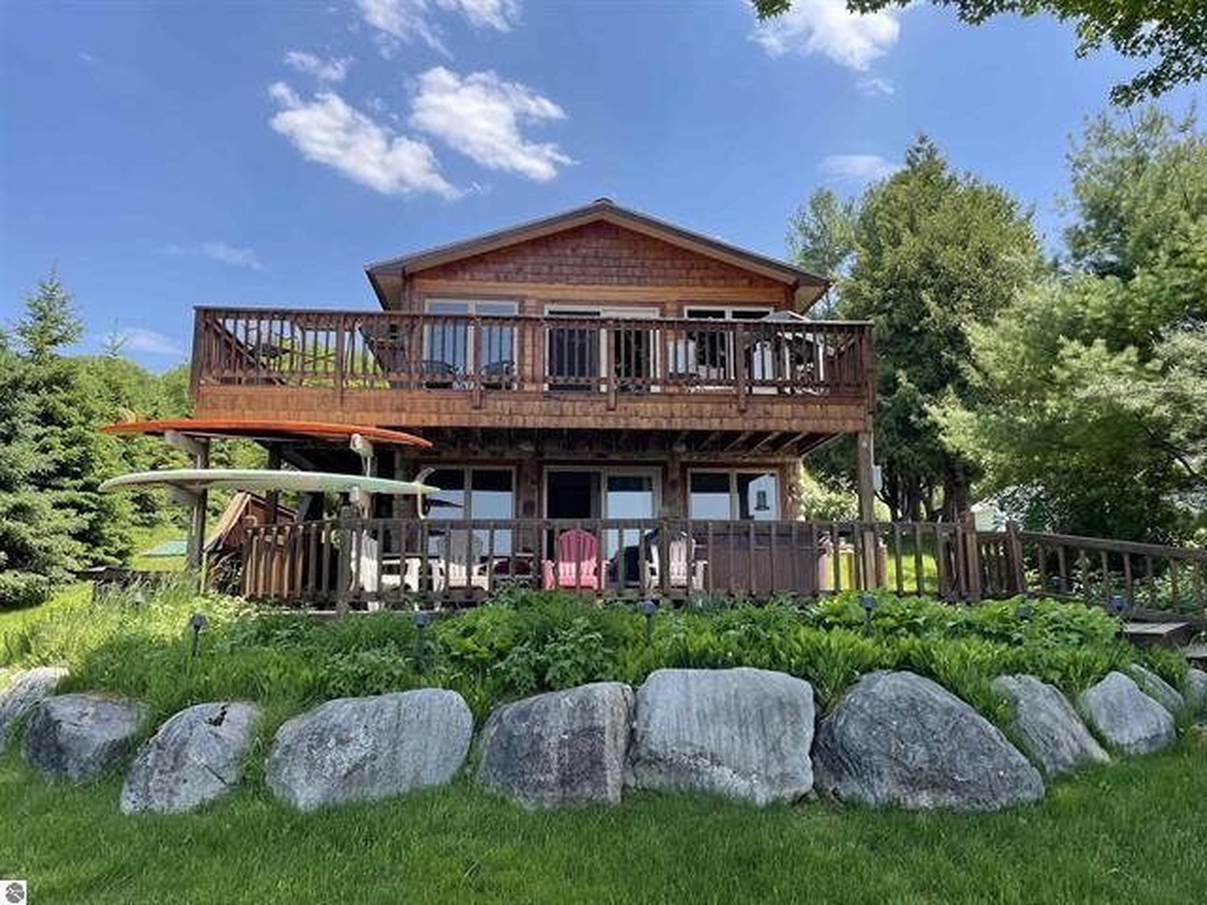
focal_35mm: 26
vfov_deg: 53.1
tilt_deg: +10.9
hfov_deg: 67.3
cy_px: 452
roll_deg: +0.4
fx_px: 907
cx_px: 604
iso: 32
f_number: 1.6
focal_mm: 4.2
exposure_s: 1/1667
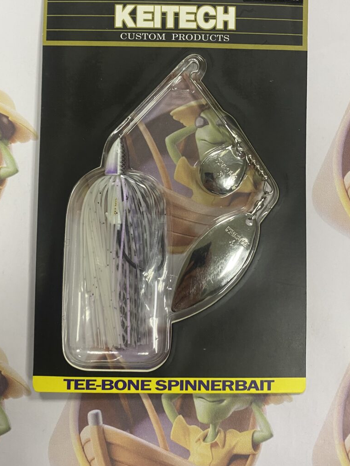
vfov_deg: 53.5
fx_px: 458
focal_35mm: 34
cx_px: 161
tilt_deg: -85.5
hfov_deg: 41.8
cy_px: 180
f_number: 1.8
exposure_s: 1/60
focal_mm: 4.25
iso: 125
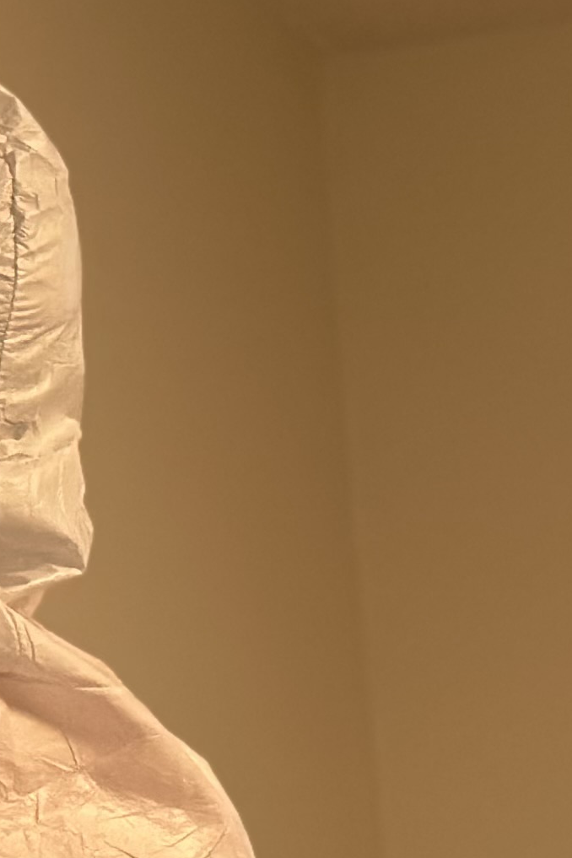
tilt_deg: +11.2
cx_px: -944
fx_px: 4719
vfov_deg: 10.4
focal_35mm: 198
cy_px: 434
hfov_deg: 6.5
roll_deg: +1.1
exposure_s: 1/60
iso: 160
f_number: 1.78
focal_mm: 6.86
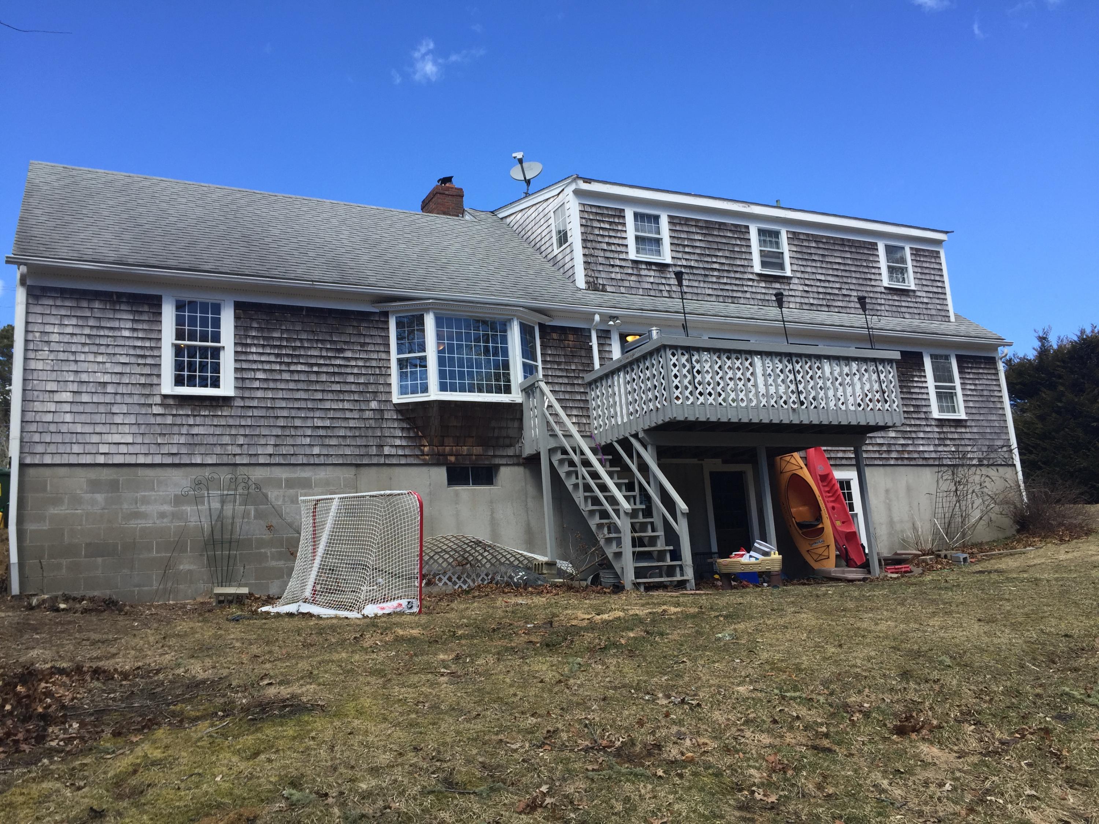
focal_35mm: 29
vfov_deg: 48.2
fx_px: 921
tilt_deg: +9.9
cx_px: 550
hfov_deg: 61.7
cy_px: 412
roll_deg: +2.6
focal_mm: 4.15
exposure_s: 1/807
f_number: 2.2
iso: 32
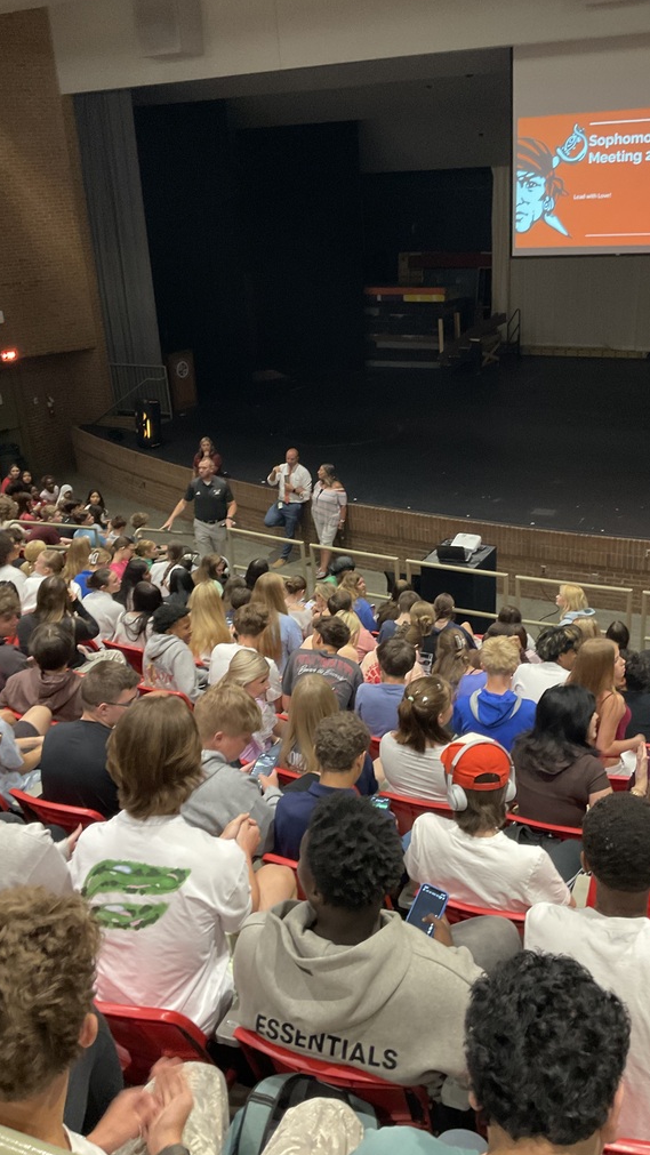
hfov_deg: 36.7
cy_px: 572
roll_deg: +1.0
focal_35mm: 32
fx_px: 980
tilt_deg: -22.5
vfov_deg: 61.0
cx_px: 356
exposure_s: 1/30
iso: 250
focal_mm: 3
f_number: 1.8
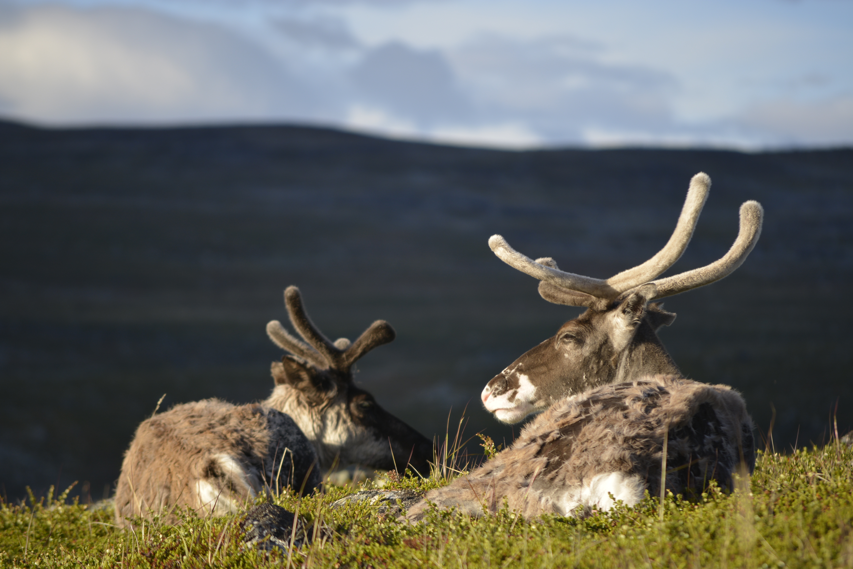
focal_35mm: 270
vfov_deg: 5.1
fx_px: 6399
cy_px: 284
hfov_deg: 7.6
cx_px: 426
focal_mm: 180
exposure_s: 1/200
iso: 140
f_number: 5.6
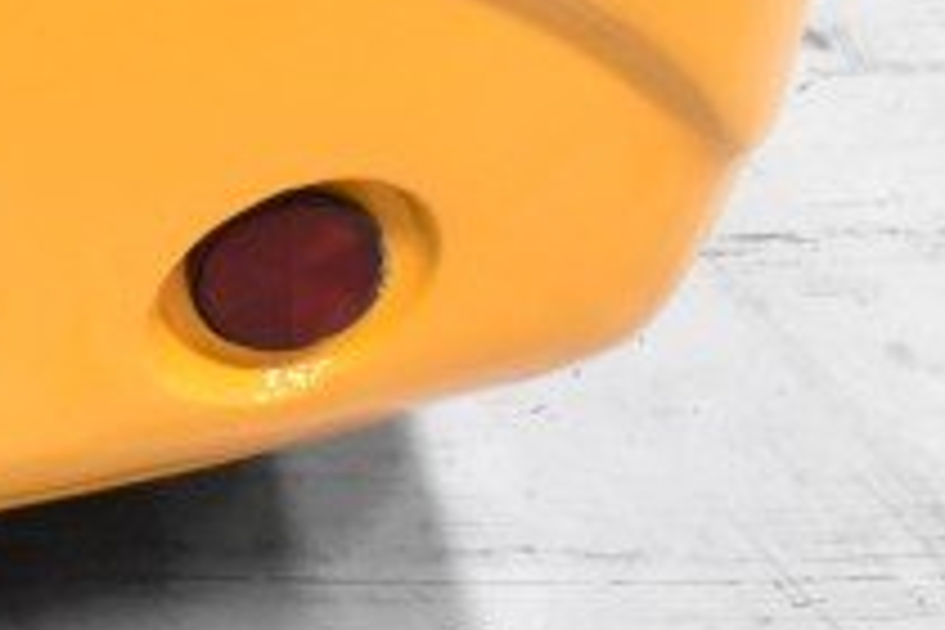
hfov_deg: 9.1
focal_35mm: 214
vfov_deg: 6.2
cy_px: -792
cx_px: -891
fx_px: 5613
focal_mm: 25
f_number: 5
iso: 1600
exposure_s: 1/30
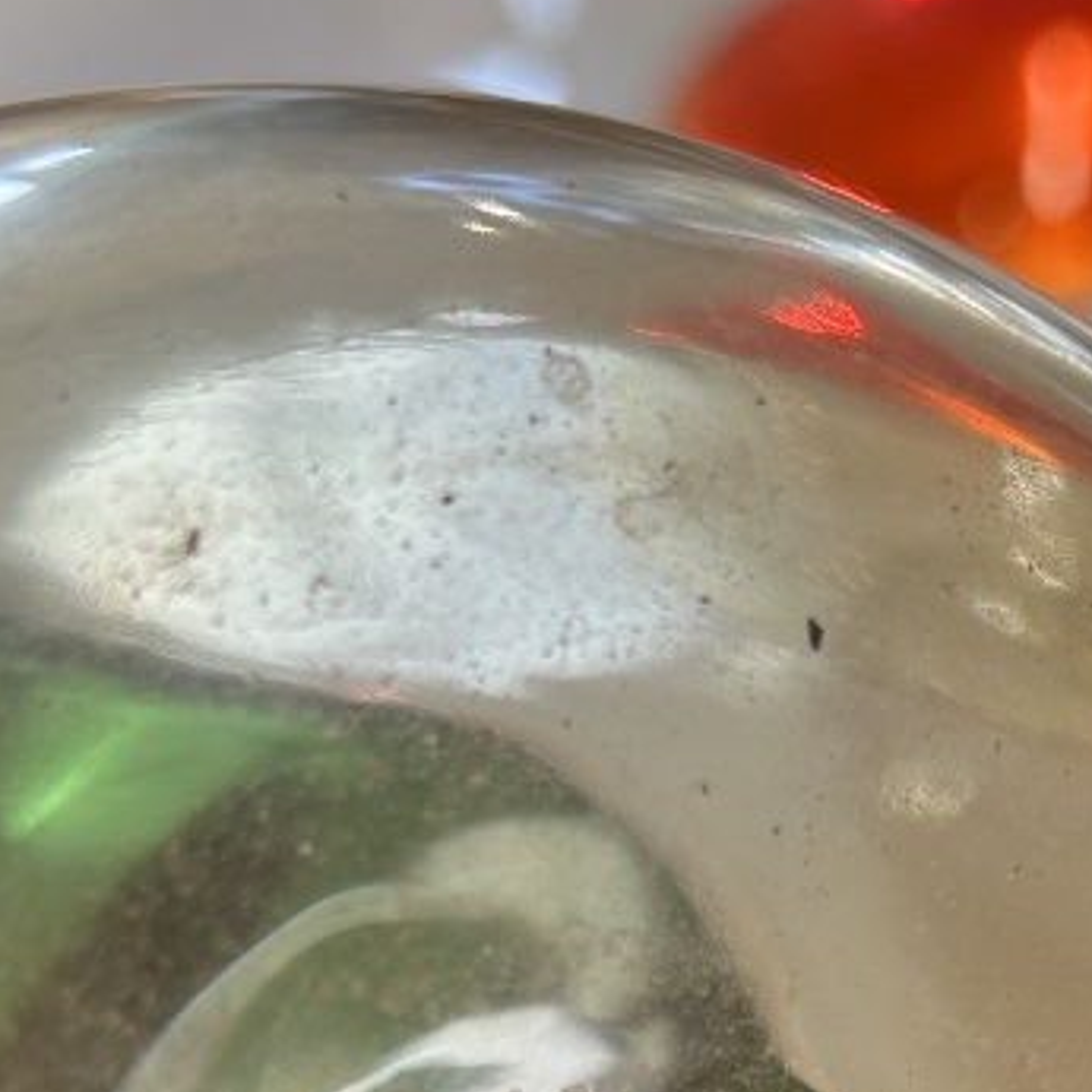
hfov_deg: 21.5
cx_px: 760
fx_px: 2855
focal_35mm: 80
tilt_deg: -45.8
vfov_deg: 20.3
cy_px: 1291
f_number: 1.5
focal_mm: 5.7
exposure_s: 1/177
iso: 40
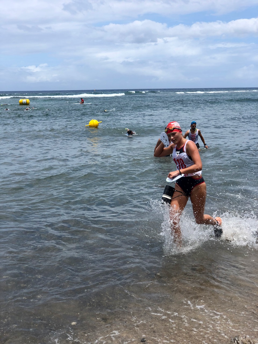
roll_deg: +2.9
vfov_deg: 36.8
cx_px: 129
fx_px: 517
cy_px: 172
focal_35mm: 52
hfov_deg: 28.0
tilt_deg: -11.3
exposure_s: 1/1779
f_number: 2.4
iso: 16
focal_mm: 6
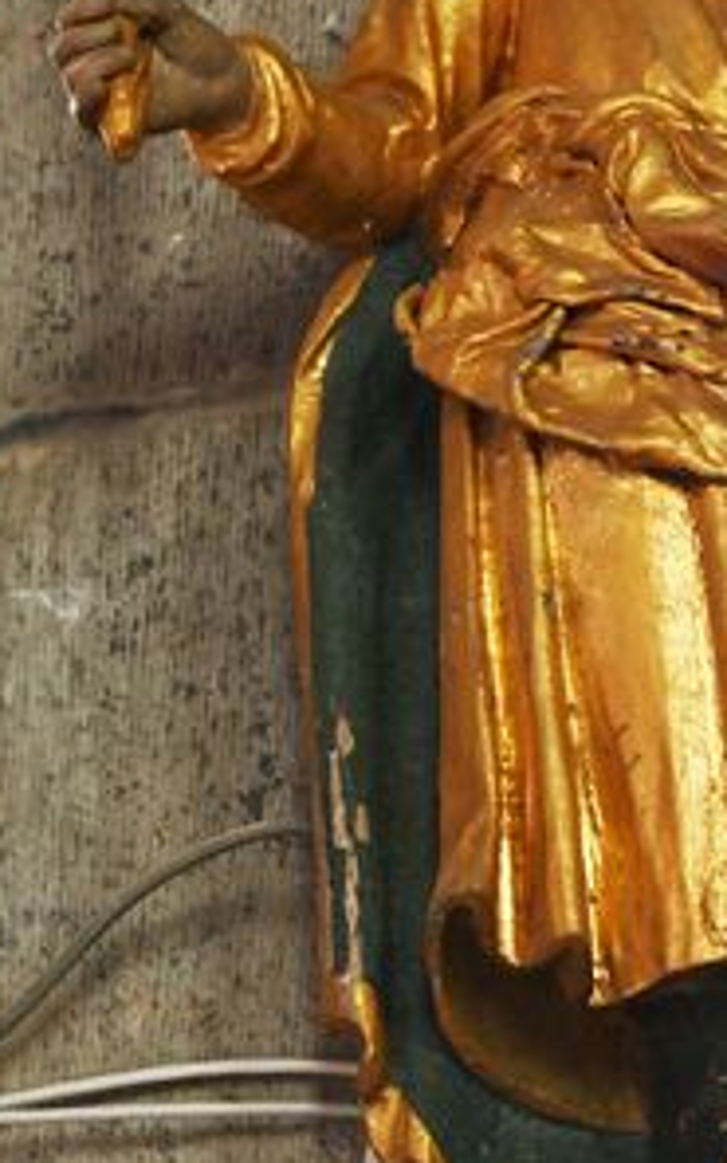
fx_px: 9922
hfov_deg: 4.2
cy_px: 373
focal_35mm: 313
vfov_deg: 6.7
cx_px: 802
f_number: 6.3
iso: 360
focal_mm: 130
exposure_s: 1/60
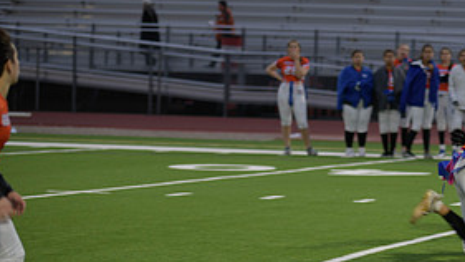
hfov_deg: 8.1
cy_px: 178
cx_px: 450
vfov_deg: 4.6
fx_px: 3255
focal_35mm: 264
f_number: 2.8
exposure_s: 1/200
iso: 320
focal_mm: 122
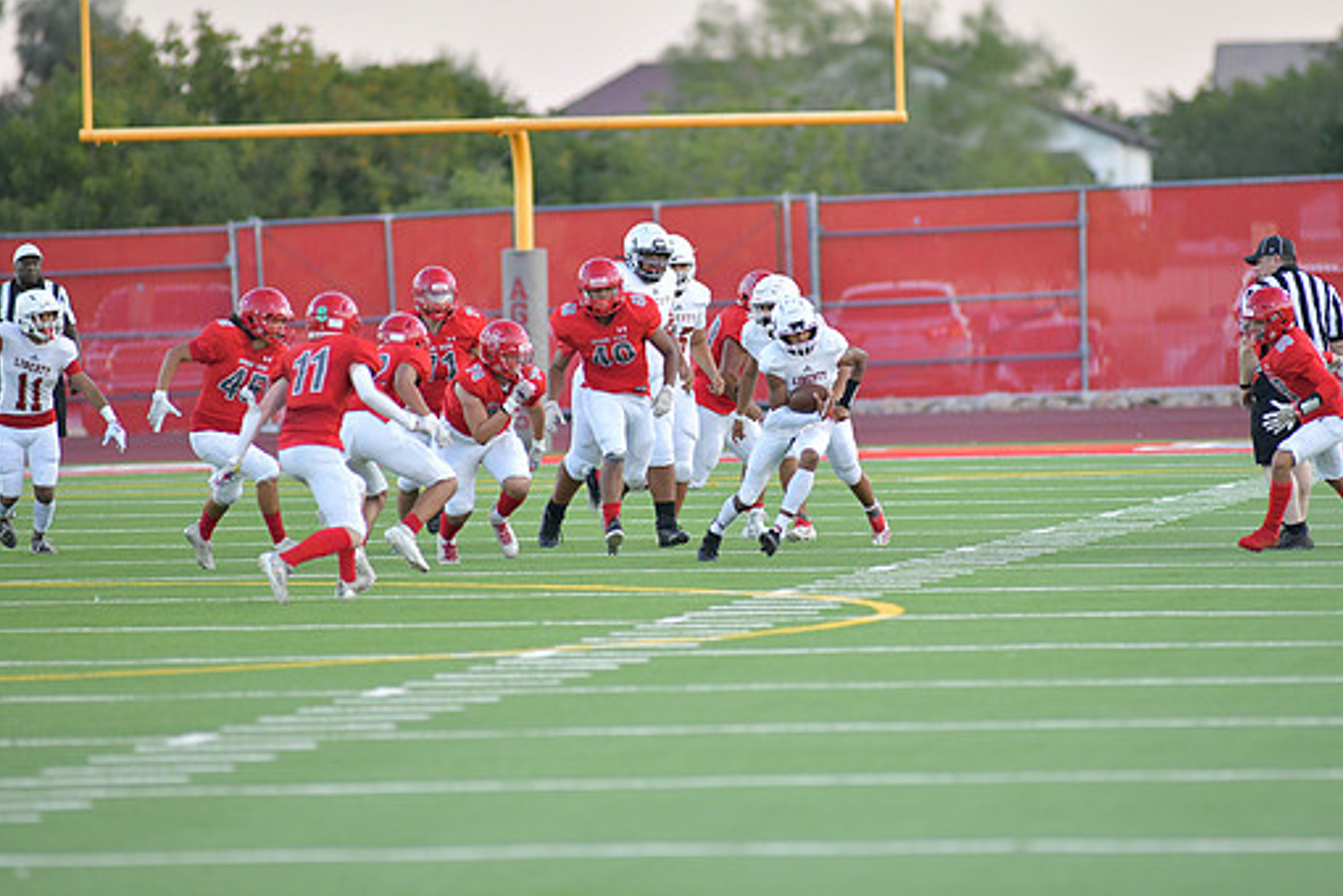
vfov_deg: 4.0
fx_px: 12720
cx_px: 729
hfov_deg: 6.0
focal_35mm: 341
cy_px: 431
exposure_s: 1/1250
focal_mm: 300
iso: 1800
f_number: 3.5
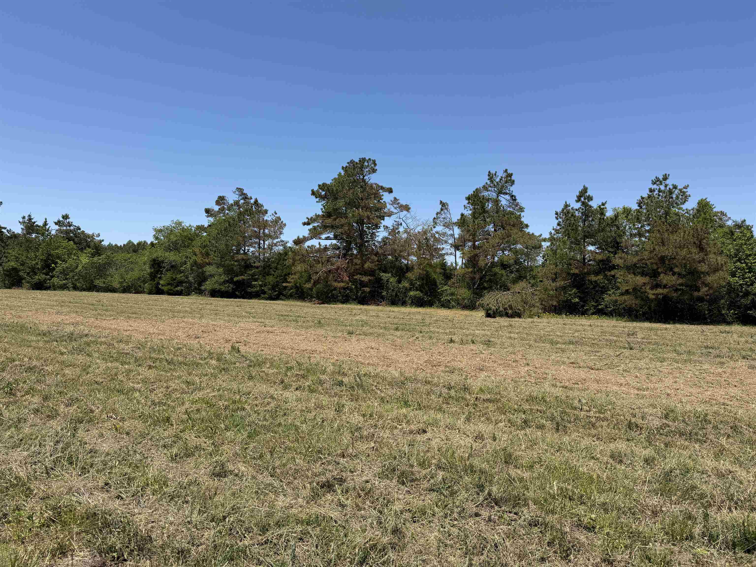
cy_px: 284
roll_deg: -0.7
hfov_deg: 71.6
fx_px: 524
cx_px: 378
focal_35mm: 24
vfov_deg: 56.8
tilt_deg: +0.4
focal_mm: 6.76
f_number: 1.78
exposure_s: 1/4975
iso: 80
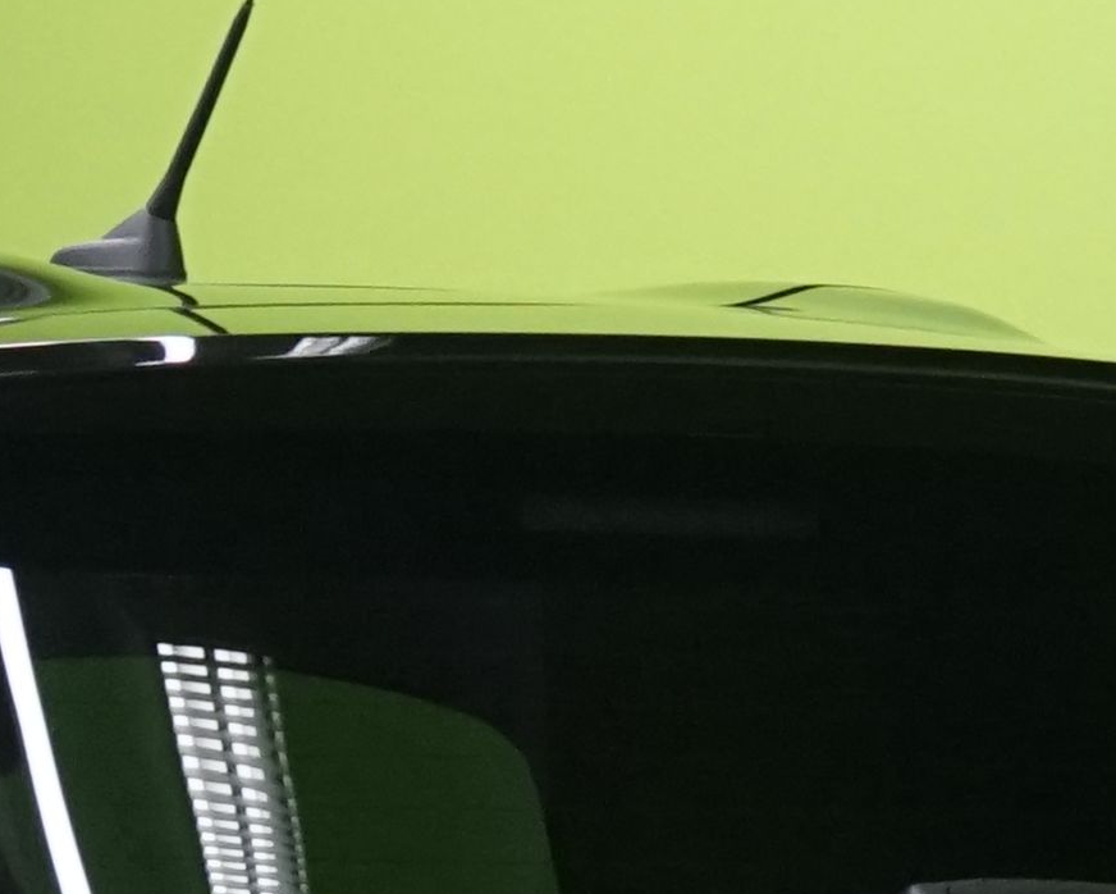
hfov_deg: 4.2
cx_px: -1094
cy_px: 1464
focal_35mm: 452
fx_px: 14933
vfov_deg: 3.4
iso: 2000
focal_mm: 70
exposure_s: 1/25
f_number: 8
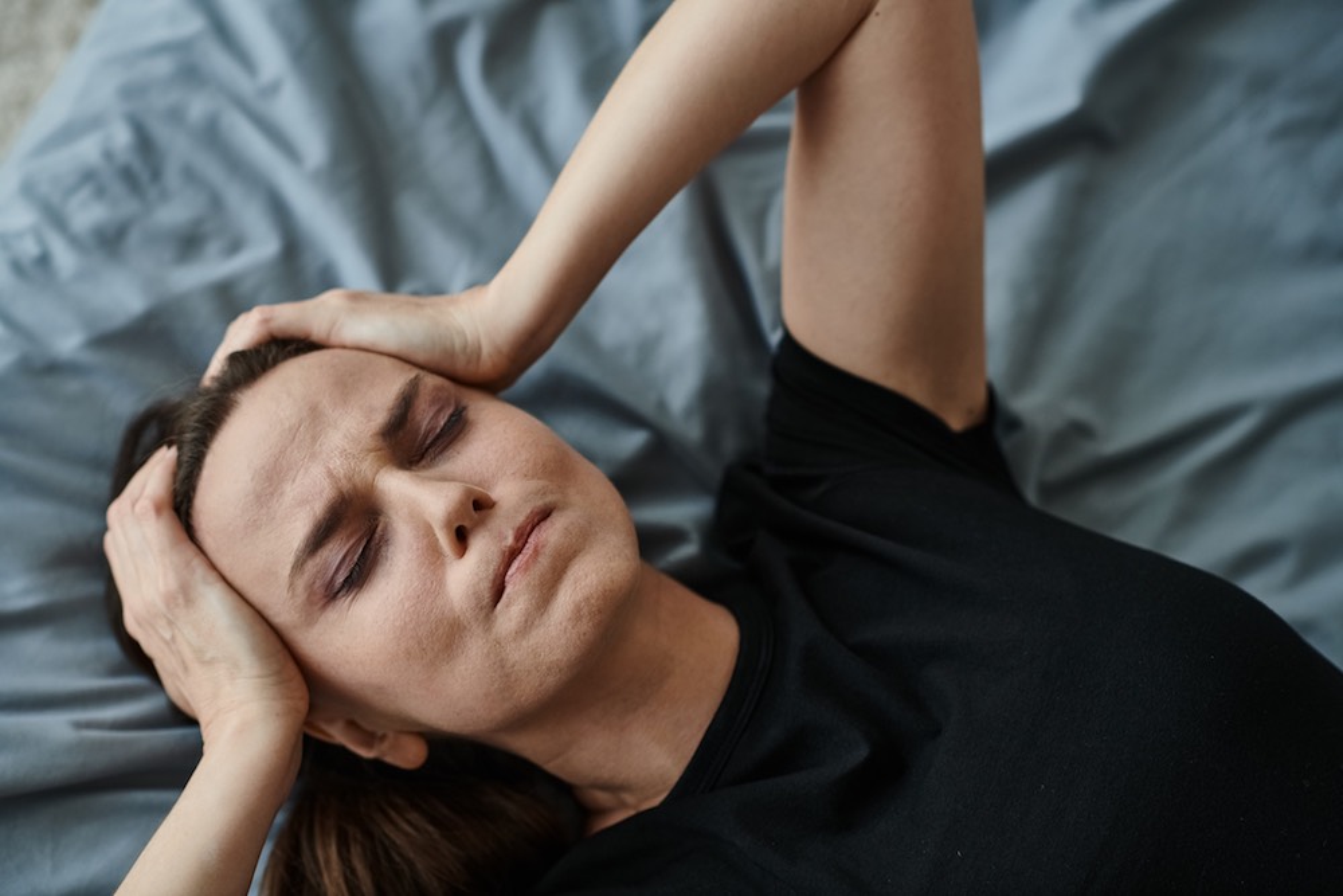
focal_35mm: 85
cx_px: 672
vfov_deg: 16.1
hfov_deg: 23.9
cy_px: 448
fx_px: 3171
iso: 320
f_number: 2.8
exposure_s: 1/200
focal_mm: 85
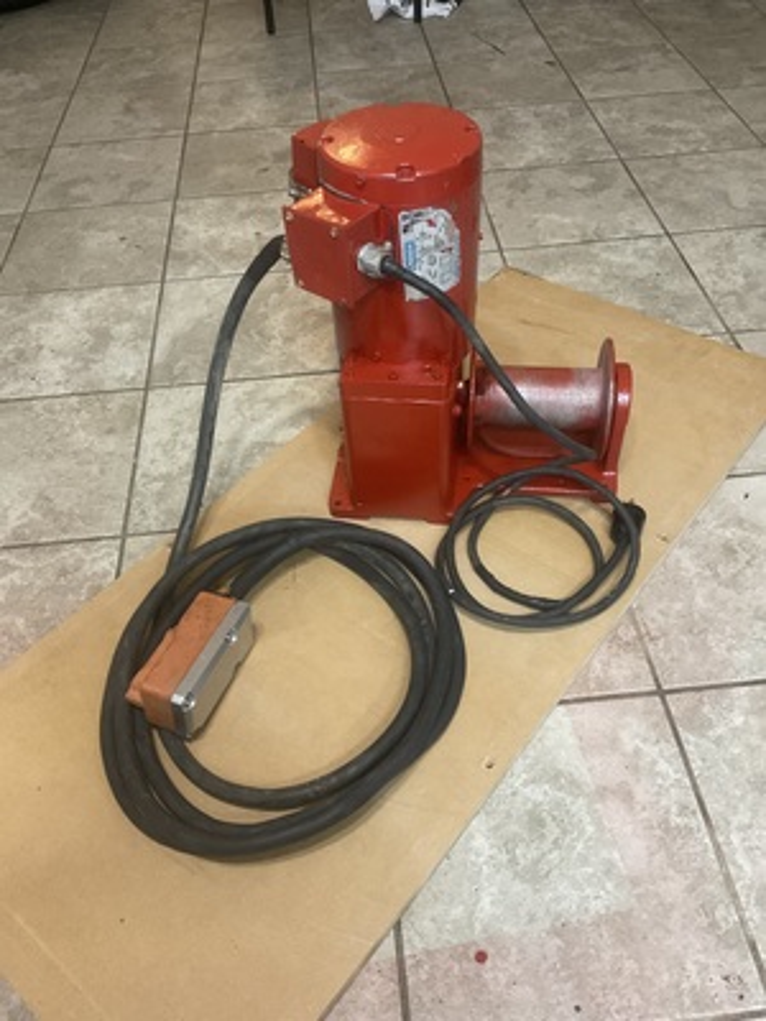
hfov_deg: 48.2
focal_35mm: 29
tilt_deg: -46.6
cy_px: 510
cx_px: 383
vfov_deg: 61.7
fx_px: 856
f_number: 1.8
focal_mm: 3
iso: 250
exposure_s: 1/60
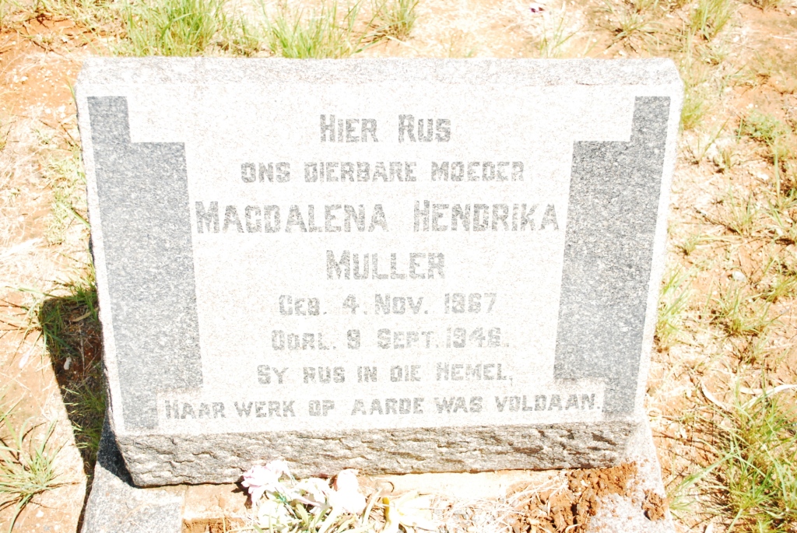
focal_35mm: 39
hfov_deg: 49.5
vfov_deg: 34.3
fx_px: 864
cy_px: 266
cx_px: 398
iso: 1600
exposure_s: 1/4000
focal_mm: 26
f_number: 4.2
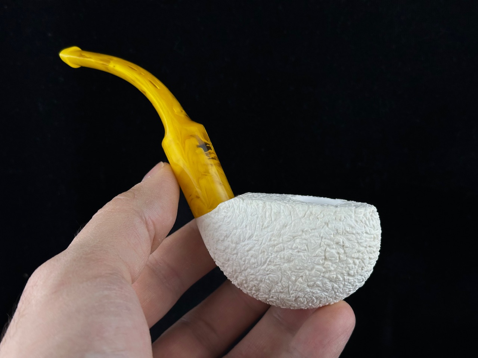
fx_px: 663
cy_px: 179
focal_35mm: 48
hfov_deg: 39.7
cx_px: 239
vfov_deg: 30.3
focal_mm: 6.86
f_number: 1.78
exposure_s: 1/745
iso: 64
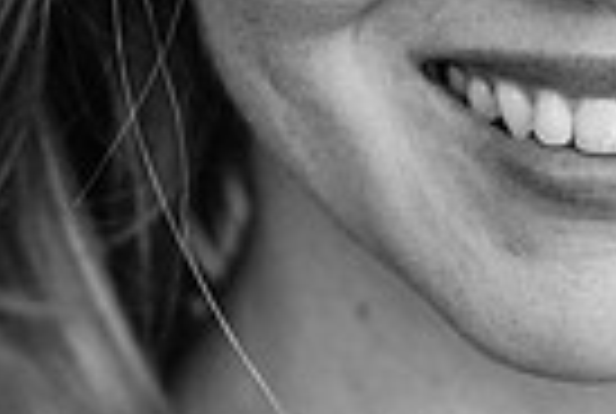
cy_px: -304
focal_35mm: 359
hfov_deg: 5.7
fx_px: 6156
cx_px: 247
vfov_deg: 3.8
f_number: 3.2
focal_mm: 85
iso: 200
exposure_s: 1/250
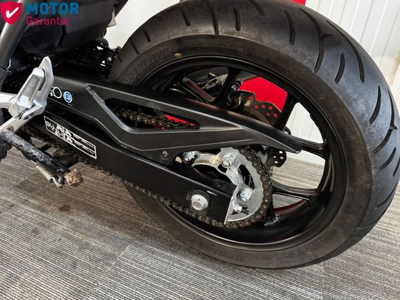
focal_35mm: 24
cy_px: 150
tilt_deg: -32.1
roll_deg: -2.7
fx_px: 277
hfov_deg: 71.6
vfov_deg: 56.8
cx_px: 200
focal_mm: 6.76
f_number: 1.78
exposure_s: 1/33
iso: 1000
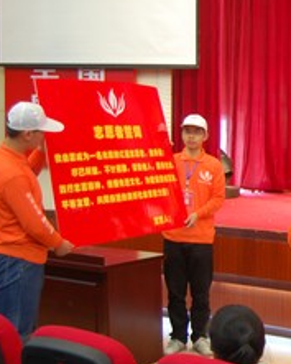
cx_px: 386
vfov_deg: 26.0
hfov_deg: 19.3
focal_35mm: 73
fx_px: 786
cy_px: 184
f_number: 3.8
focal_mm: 23
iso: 400
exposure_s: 1/13
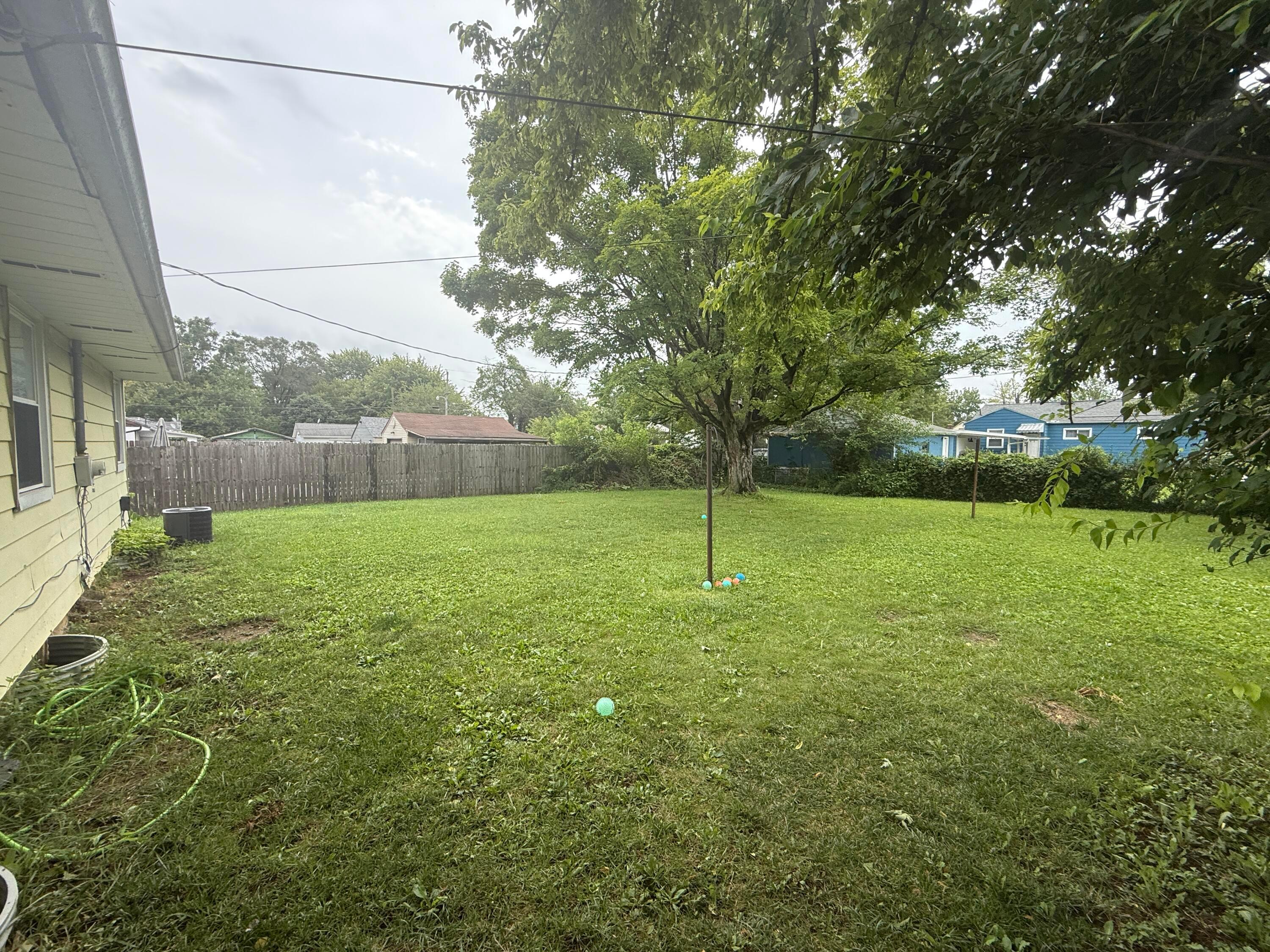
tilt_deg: -2.8
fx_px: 514
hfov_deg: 102.1
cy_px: 476
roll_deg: -0.1
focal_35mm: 14
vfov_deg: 85.7
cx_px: 635
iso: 64
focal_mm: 2.22
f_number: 2.2
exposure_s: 1/564
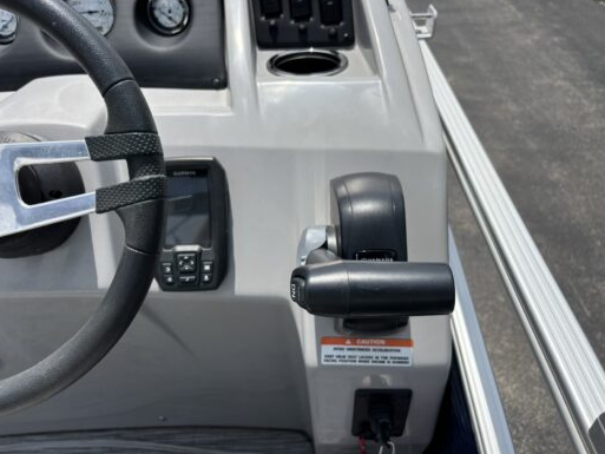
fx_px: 472
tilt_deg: -39.1
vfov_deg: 51.4
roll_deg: +1.2
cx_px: 299
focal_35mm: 27
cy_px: 228
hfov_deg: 65.3
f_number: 1.6
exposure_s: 1/4425
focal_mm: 5.96
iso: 50
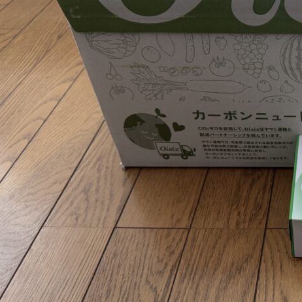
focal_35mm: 47
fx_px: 464
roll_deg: +1.1
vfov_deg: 36.0
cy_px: 126
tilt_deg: -39.5
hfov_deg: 31.9
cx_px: 332
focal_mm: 6.76
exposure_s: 1/60
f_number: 1.78
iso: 250
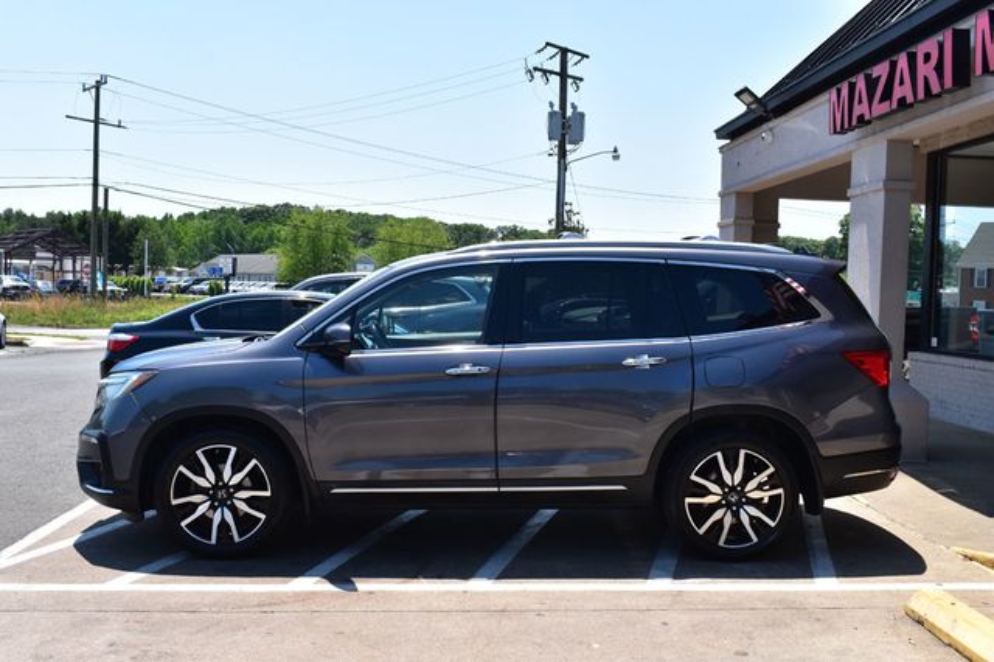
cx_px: 497
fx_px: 1035
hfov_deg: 51.3
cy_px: 331
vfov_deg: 35.5
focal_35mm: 38
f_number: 11
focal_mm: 25
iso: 400
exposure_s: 1/400
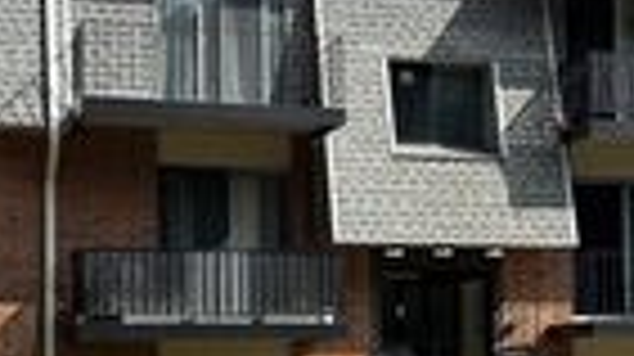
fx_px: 1562
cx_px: 355
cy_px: 304
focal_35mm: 93
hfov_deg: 22.9
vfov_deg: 12.9
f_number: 1.78
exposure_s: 1/3021
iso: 80
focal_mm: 6.76
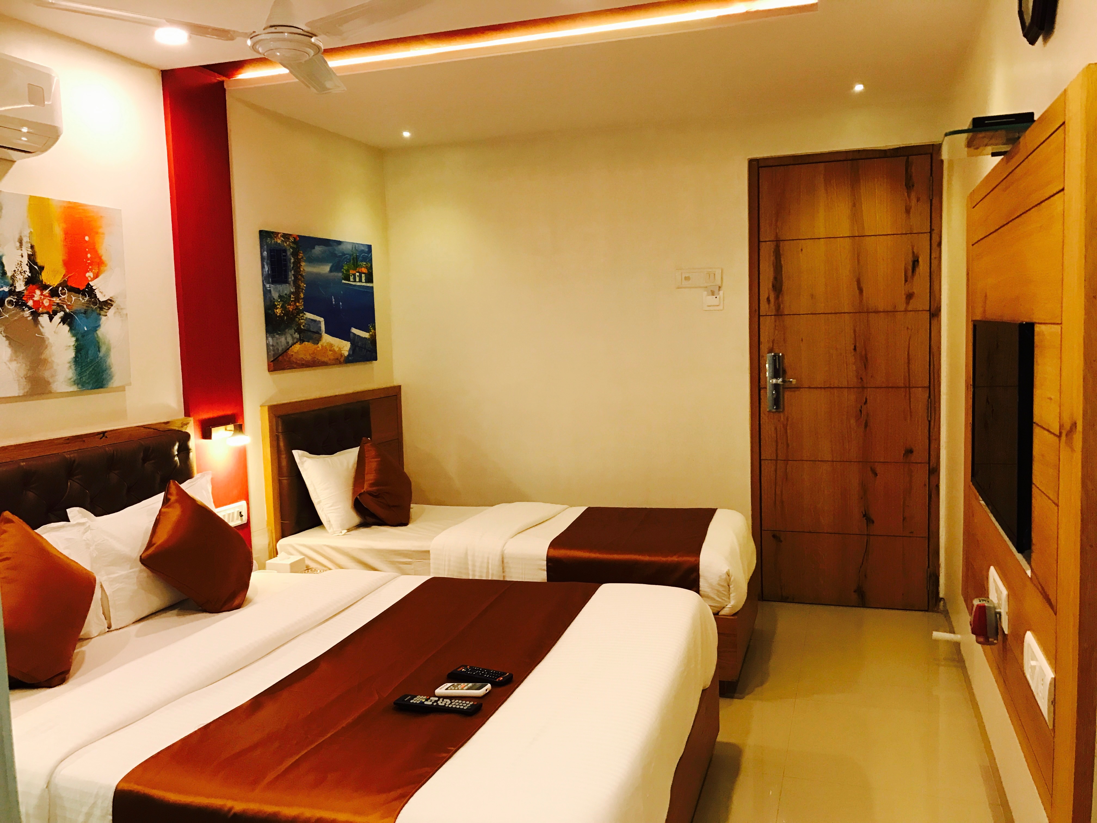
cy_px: 412
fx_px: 887
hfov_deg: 63.4
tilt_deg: -4.9
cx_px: 548
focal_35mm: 28
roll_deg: +1.4
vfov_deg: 49.7
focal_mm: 3.99
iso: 50
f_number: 1.8
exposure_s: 1/17
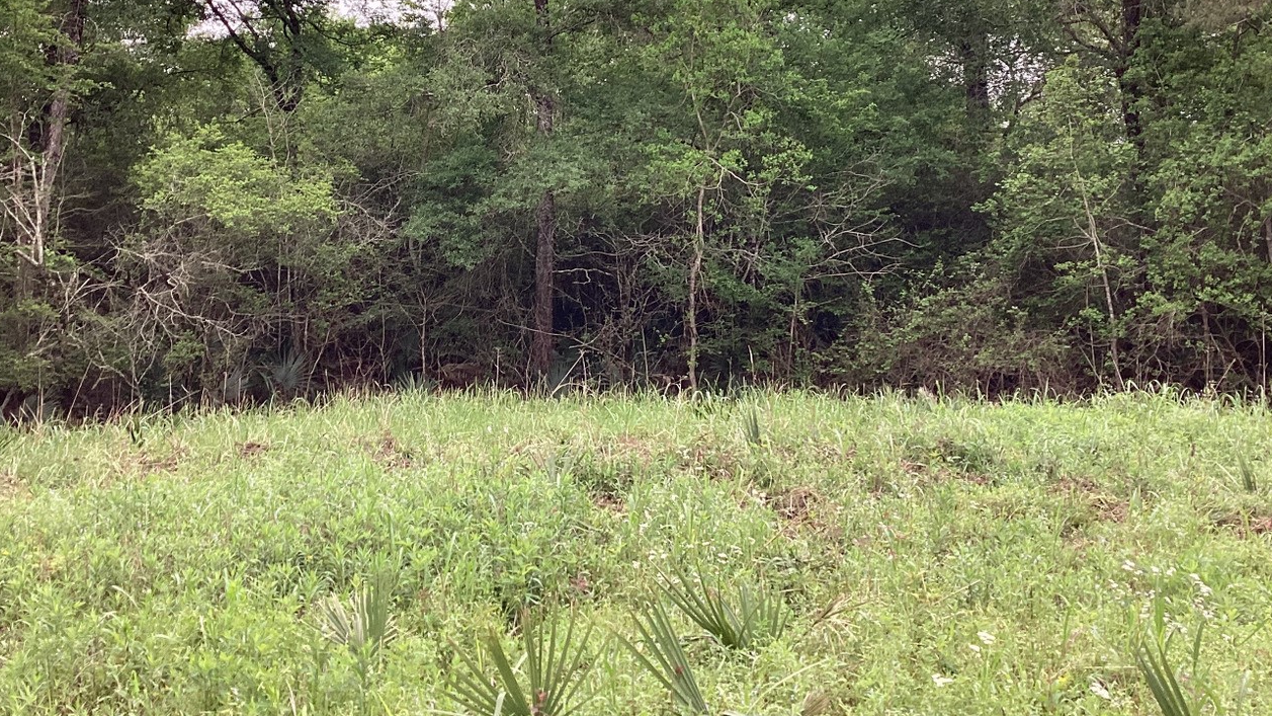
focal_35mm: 43
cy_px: 126
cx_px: 621
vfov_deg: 27.1
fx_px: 1450
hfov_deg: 47.4
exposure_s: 1/120
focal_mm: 3.3
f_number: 2.4
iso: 40
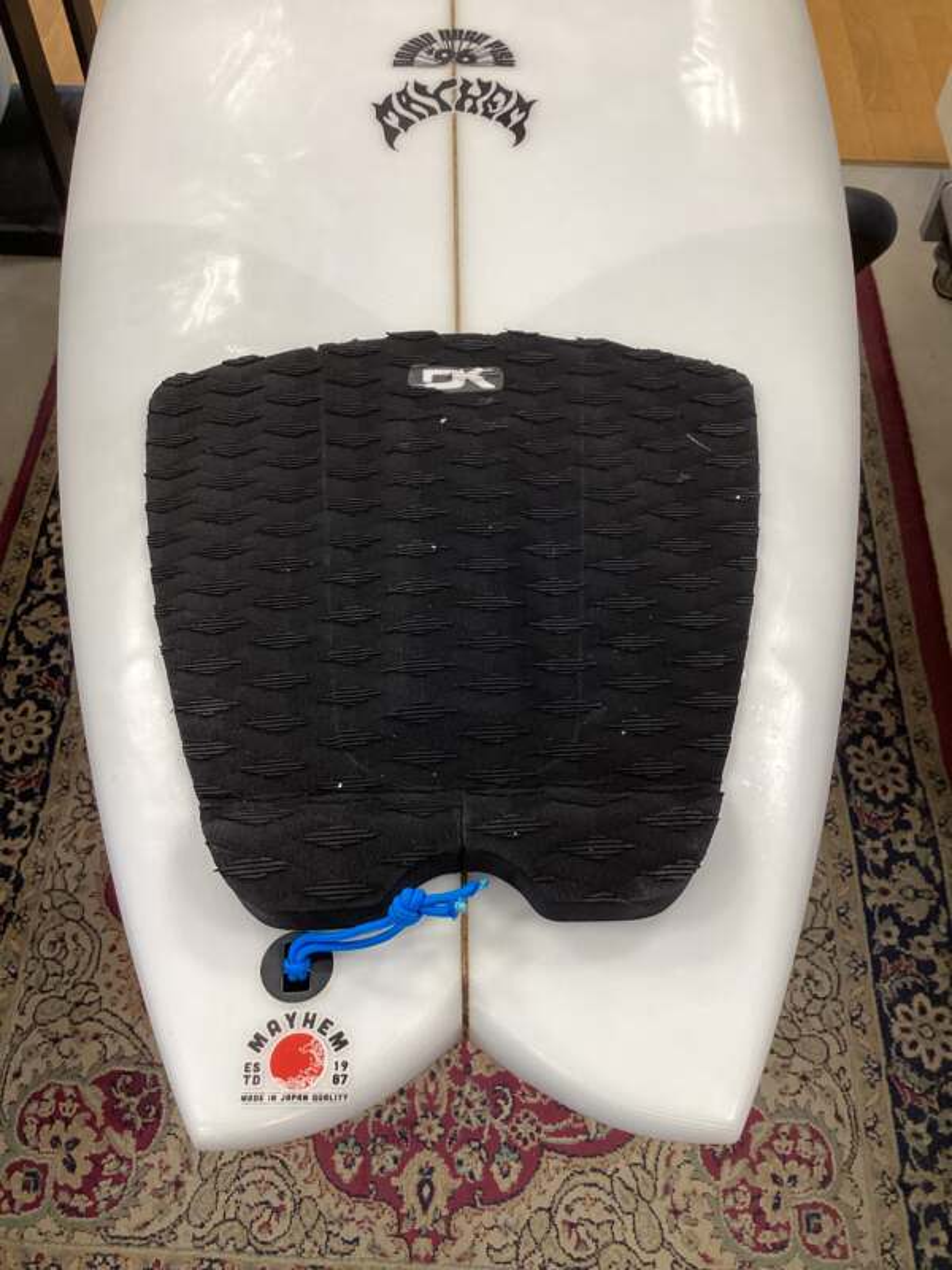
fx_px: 1137
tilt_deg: -57.3
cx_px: 476
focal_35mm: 31
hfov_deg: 45.4
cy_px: 635
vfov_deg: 58.4
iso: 50
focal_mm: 3.3
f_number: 2.4
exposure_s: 1/50
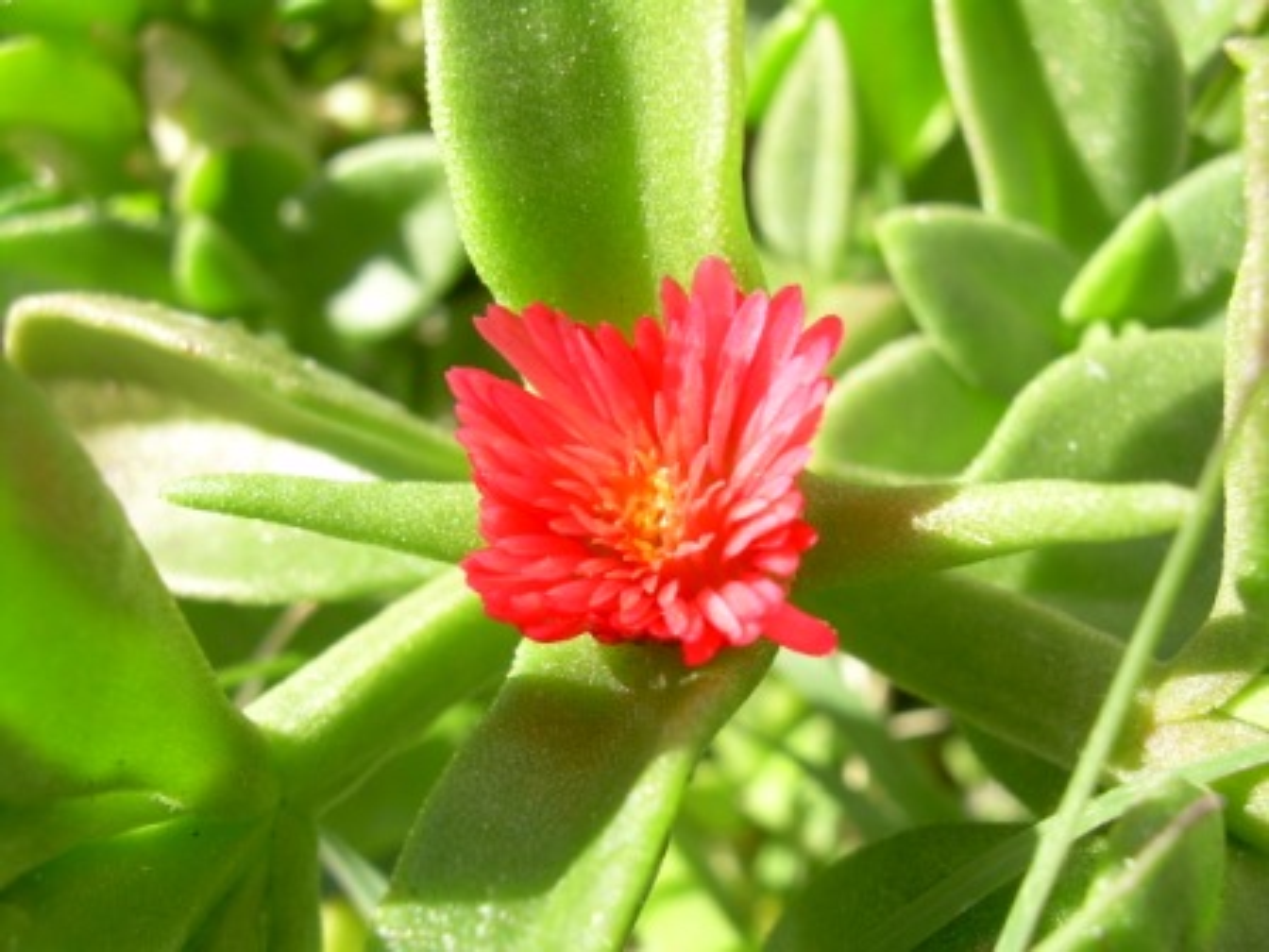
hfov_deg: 49.0
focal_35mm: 38
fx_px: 1393
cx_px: 634
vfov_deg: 37.7
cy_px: 476
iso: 50
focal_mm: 6.3
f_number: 4.6
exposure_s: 1/125
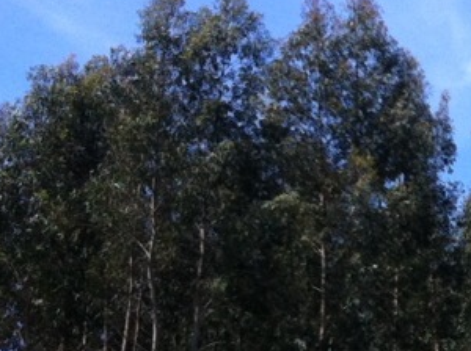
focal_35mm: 140
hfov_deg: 13.3
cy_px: 327
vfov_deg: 10.5
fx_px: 1902
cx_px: 702
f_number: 2.8
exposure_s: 1/914
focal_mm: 3.85
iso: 80
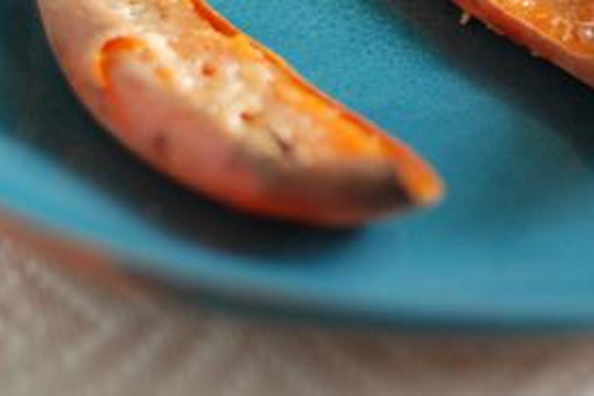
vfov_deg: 8.4
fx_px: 2689
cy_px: -15
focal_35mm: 163
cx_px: 585
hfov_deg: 12.5
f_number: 2
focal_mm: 50
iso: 800
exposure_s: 1/50
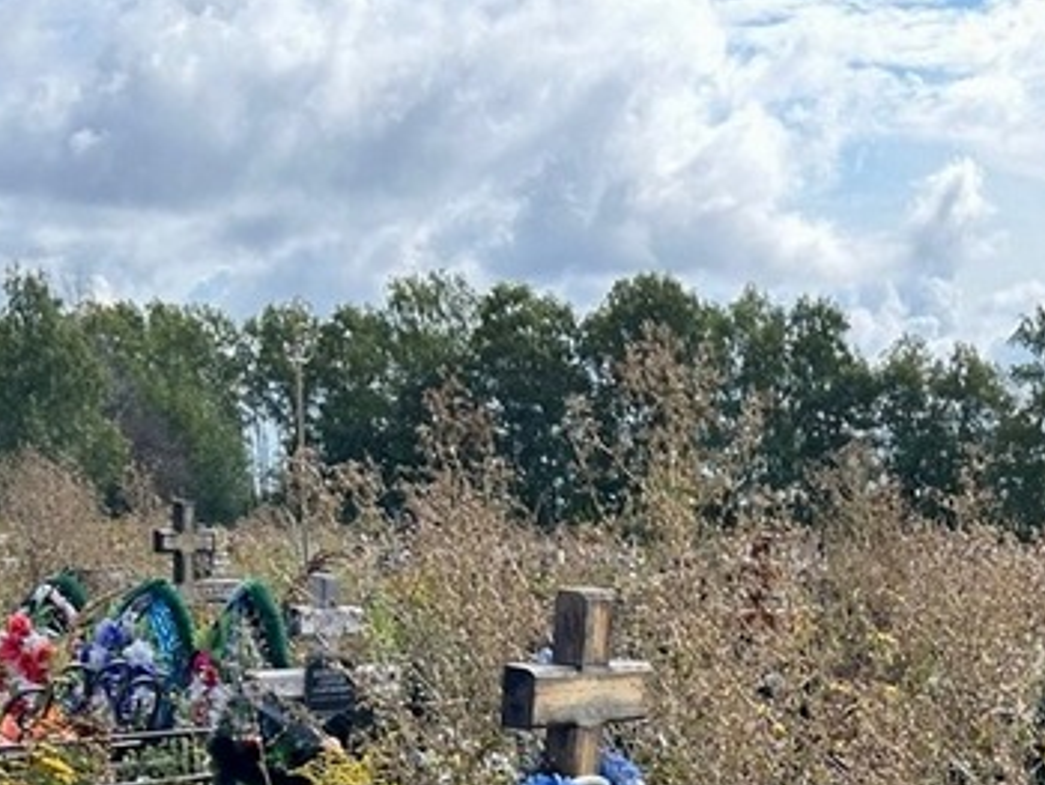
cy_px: 1033
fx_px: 2296
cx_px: 946
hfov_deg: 24.9
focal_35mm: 76
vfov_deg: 18.1
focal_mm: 5.7
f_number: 1.5
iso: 50
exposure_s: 1/1395
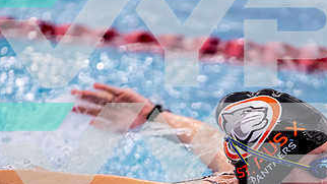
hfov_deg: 5.7
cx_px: 227
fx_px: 3268
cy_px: 157
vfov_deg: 3.2
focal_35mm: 377
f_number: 2.8
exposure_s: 1/1250
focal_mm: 200
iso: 6400
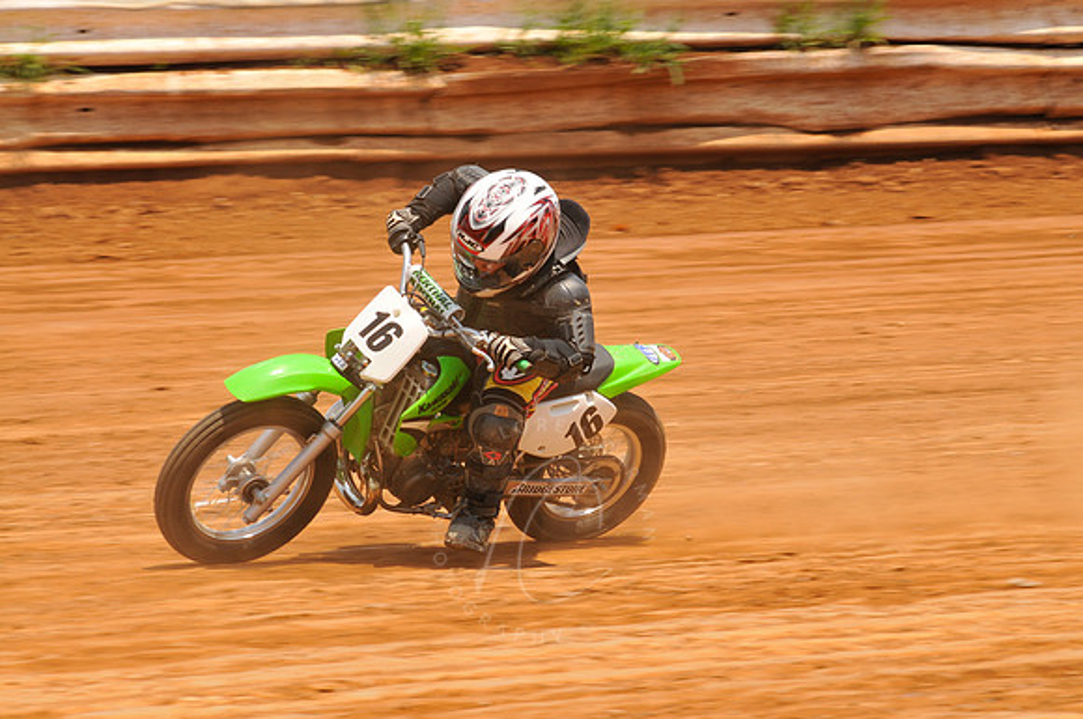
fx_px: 6534
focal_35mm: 218
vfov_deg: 6.3
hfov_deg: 9.5
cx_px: 542
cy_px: 360
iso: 200
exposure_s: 1/400
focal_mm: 145
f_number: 9
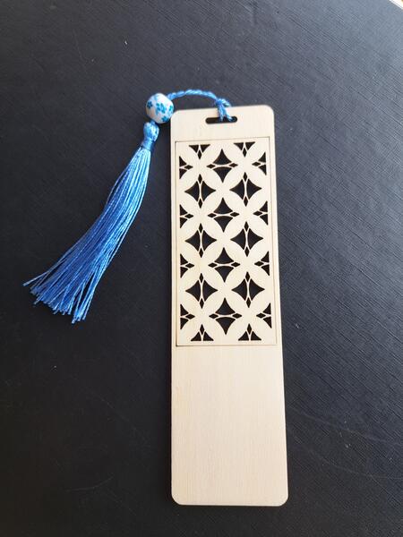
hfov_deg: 56.8
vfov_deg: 71.6
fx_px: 373
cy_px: 268
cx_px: 202
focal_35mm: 24
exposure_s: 1/108
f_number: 1.8
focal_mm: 5.23
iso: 50
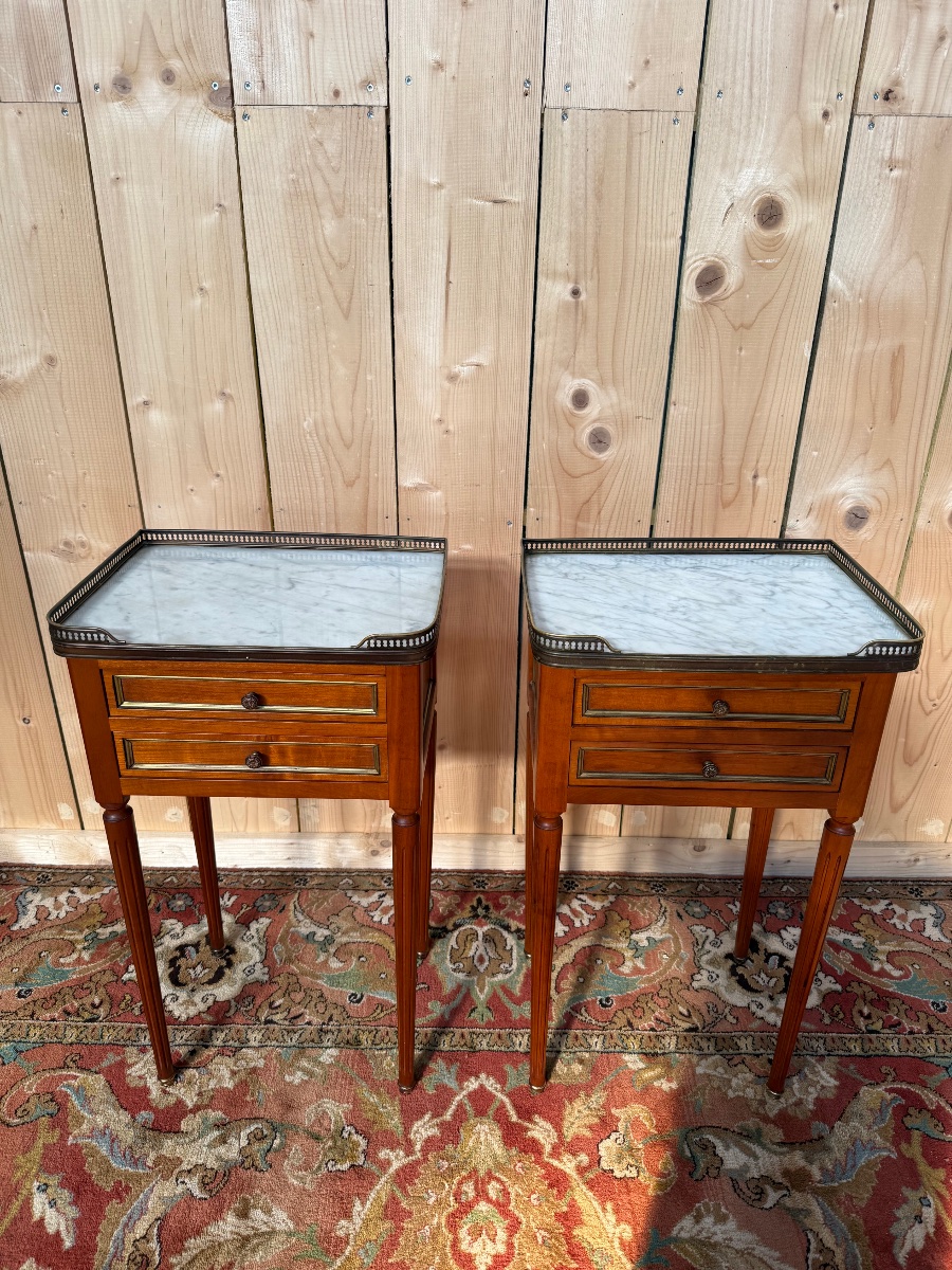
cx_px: 476
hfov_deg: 56.8
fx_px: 880
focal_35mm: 24
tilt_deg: -25.9
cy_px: 635
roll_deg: -1.0
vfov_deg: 71.6
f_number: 1.78
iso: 64
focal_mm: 6.76
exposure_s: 1/121
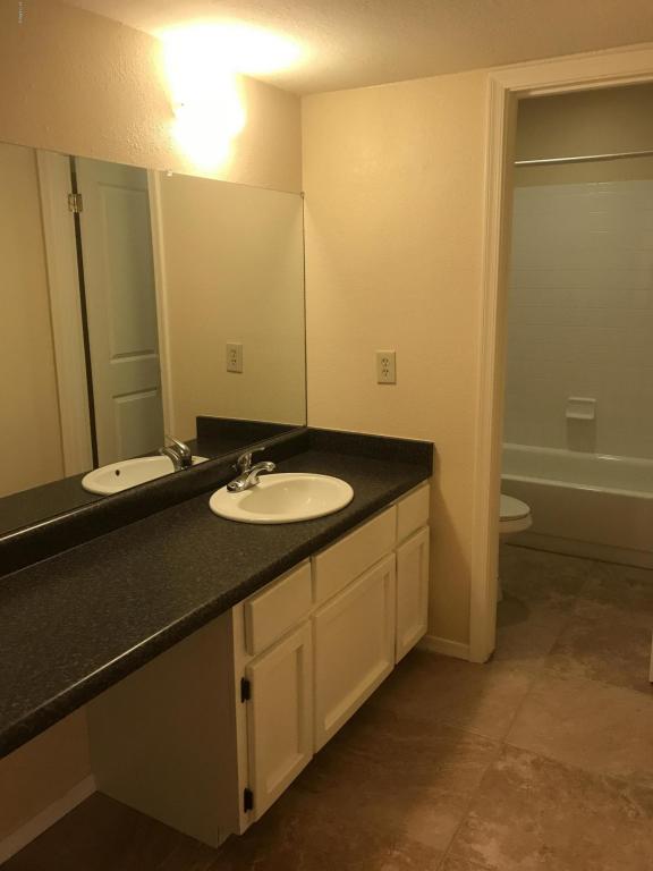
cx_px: 326
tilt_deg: -12.5
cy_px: 436
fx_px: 704
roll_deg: -0.3
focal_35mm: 28
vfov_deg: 63.4
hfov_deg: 49.7
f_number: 1.8
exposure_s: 1/20
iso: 40
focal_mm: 3.99
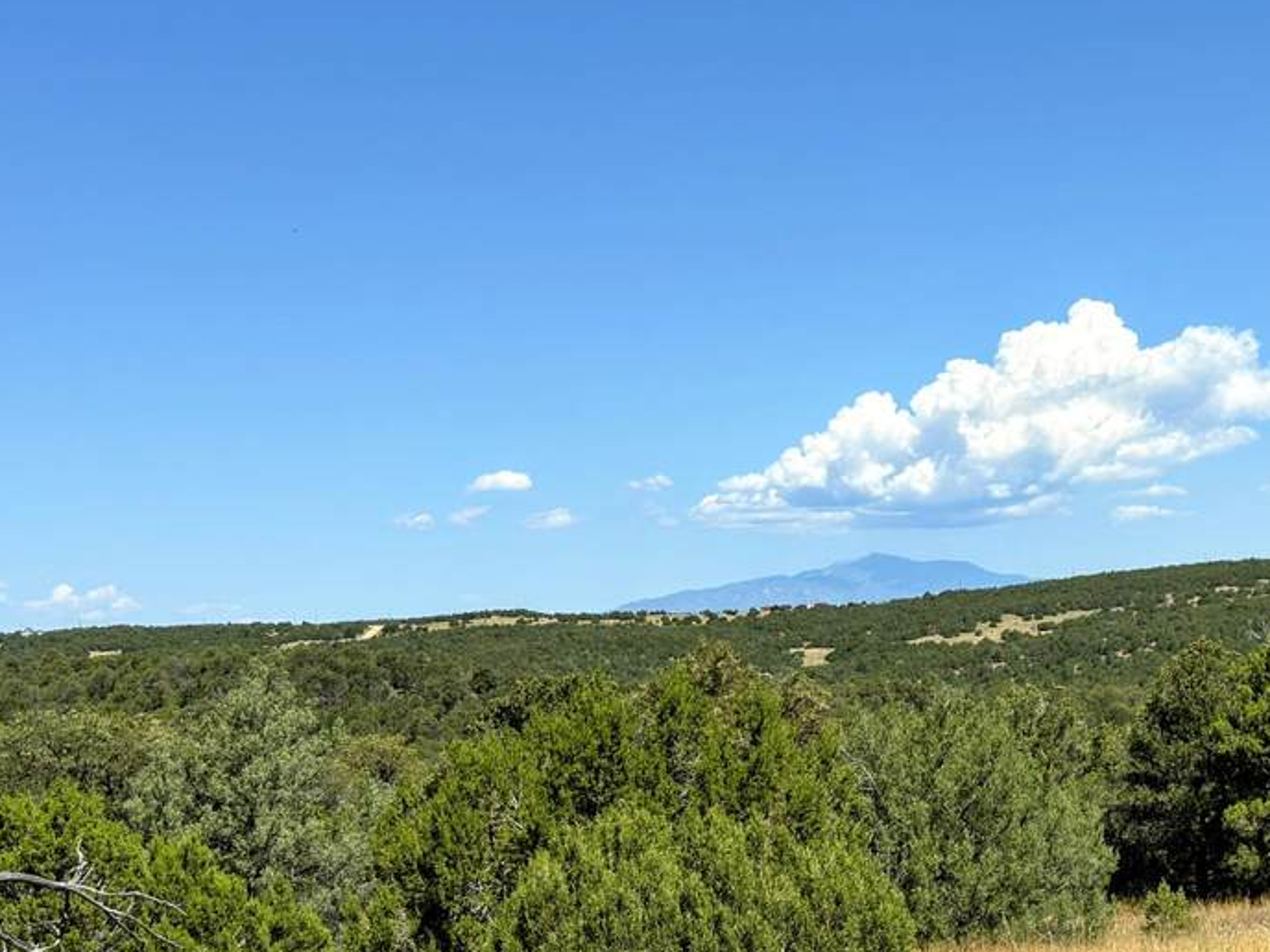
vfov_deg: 21.9
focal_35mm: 67
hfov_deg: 28.6
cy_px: 609
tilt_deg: -0.3
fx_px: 2458
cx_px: 910
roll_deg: +3.7
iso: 100
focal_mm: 6.76
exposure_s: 1/7937
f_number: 1.78
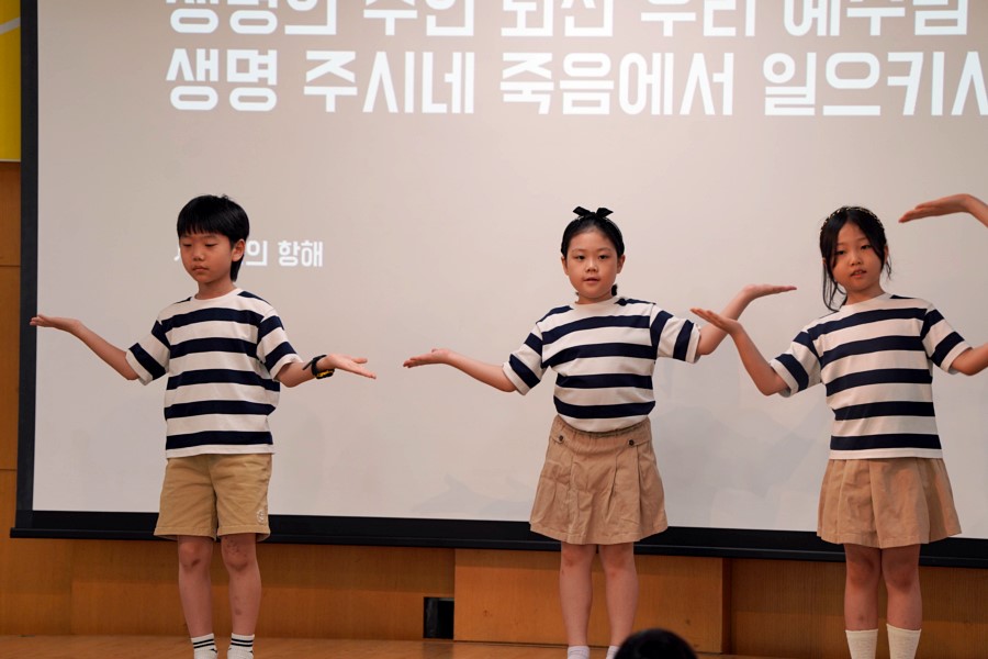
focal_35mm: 175
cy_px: 330
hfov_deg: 11.7
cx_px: 494
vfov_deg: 7.8
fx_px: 4802
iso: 500
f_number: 4
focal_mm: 175
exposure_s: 1/200
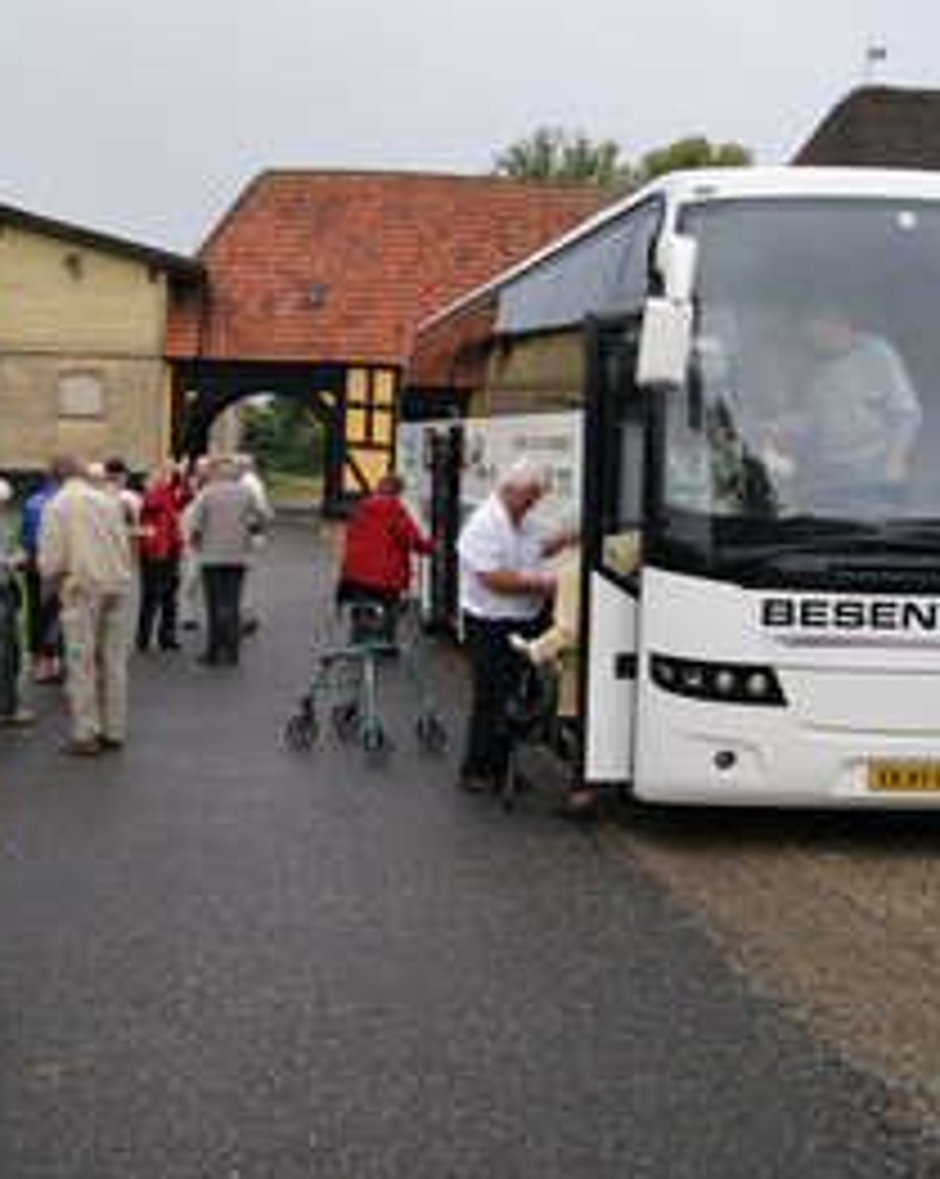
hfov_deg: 34.3
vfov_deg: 42.9
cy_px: 594
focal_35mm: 43
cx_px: 274
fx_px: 1498
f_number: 8
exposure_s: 1/60
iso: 100
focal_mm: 20
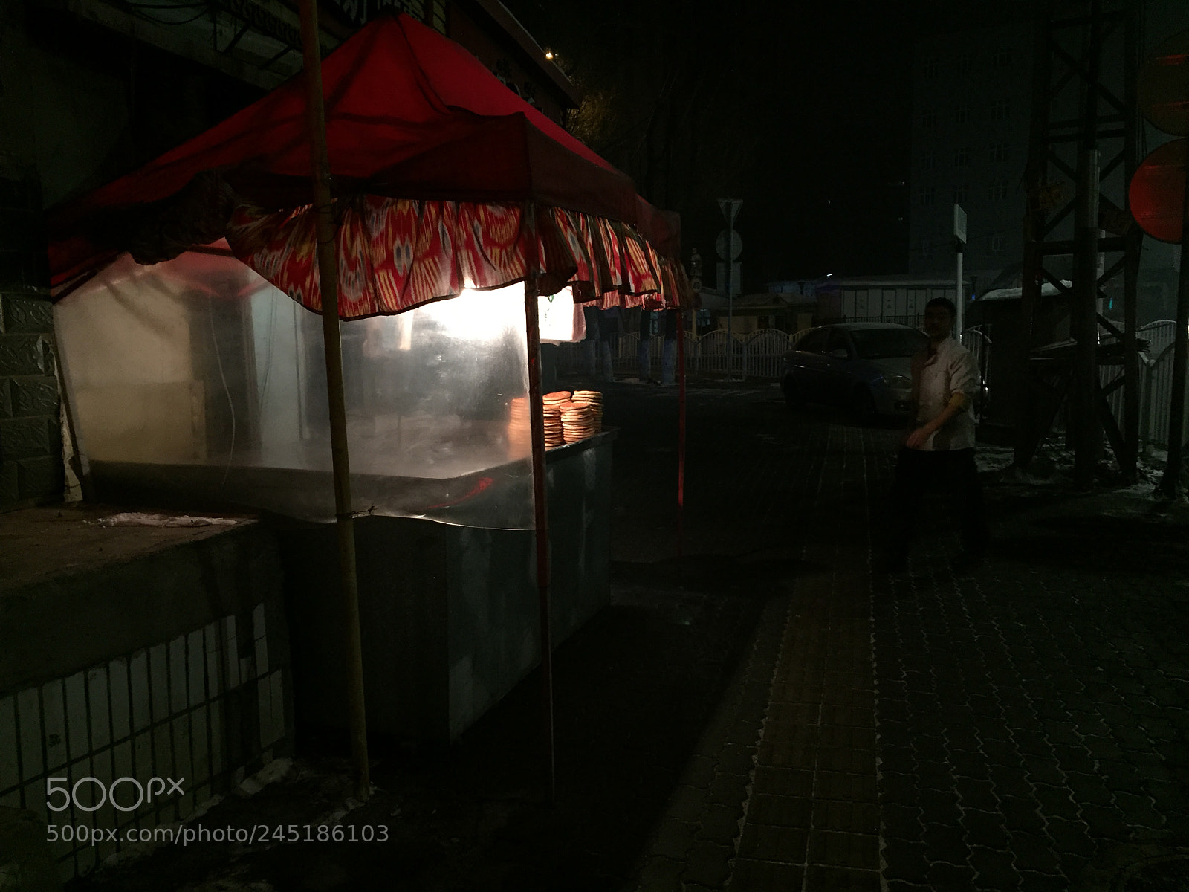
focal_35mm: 29
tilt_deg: -7.4
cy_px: 446
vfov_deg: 48.2
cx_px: 594
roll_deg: +0.9
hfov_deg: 61.7
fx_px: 996
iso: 160
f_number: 2.2
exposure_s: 1/33
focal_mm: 4.15
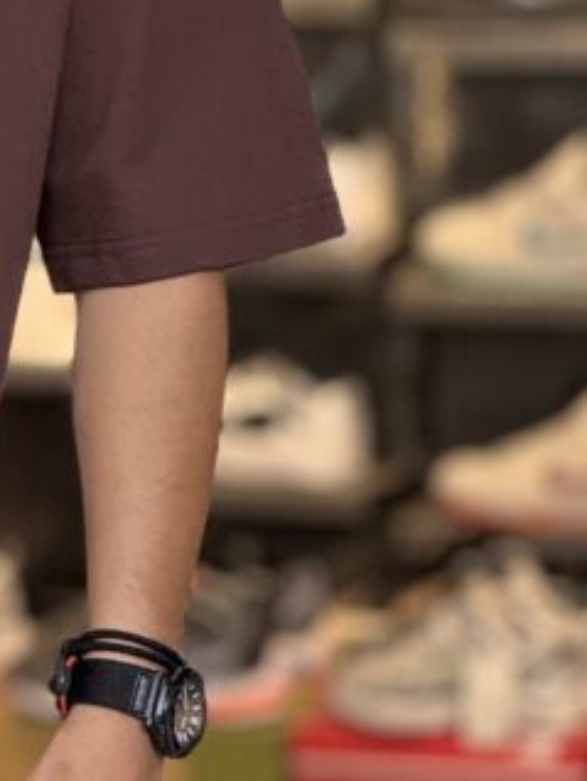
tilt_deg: -5.9
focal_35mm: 386
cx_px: -327
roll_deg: +0.7
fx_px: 8716
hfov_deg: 3.8
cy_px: 133
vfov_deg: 5.1
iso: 200
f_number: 2.8
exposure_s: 1/100
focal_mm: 15.66
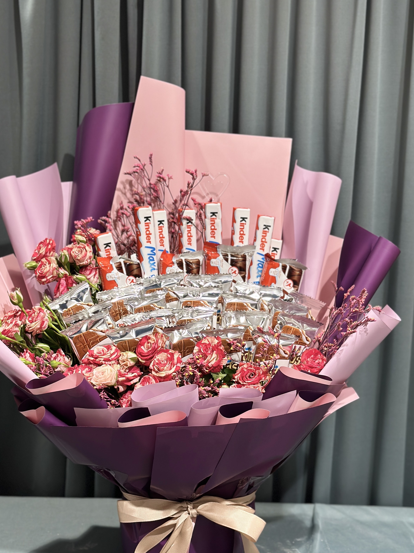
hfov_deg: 23.6
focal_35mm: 62
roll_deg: -2.6
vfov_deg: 31.1
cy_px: 319
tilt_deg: -10.3
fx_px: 989
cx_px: 202
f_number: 1.78
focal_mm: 6.86
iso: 64
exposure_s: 1/166
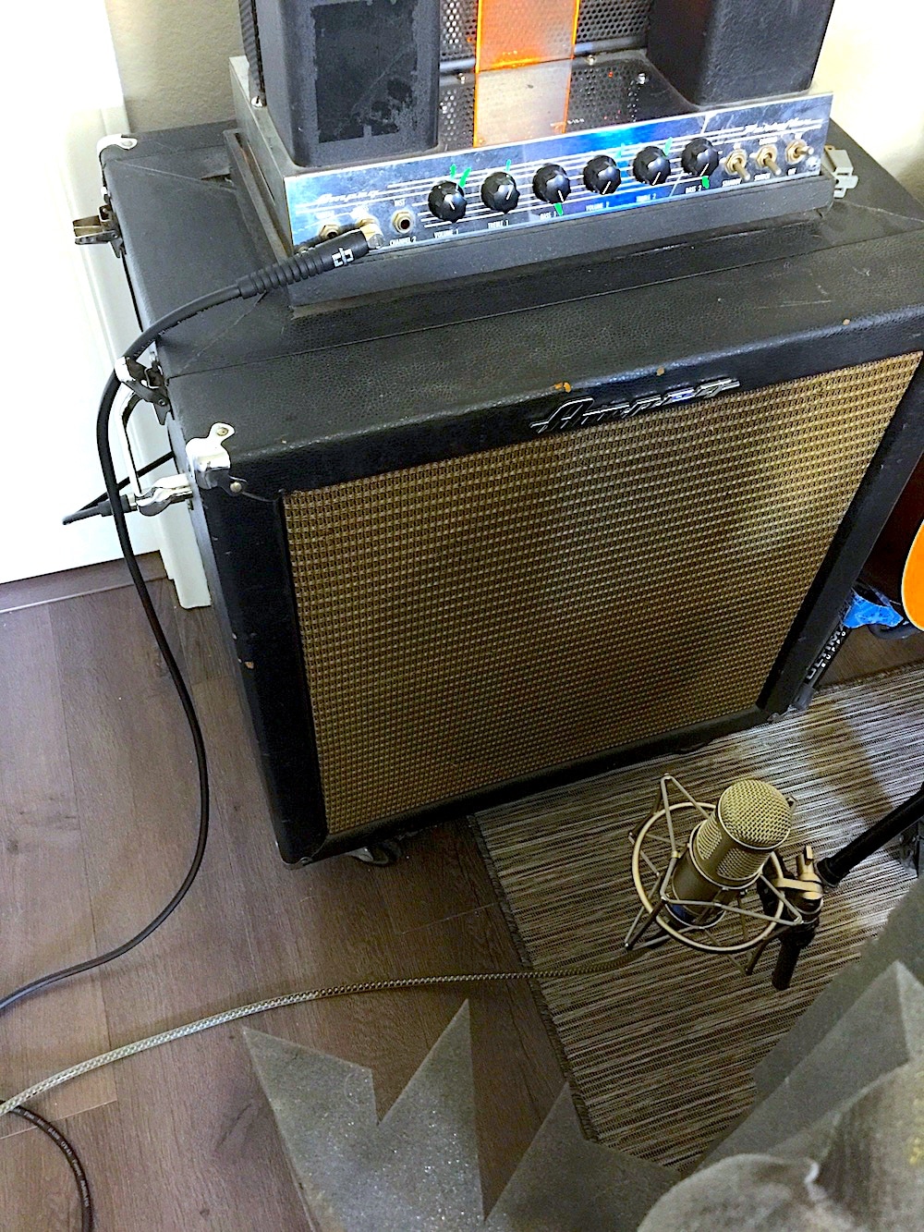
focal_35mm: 29
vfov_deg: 61.7
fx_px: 1032
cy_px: 616
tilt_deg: -53.3
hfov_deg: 48.2
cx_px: 462
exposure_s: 1/4
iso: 100
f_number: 2.2
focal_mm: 4.15
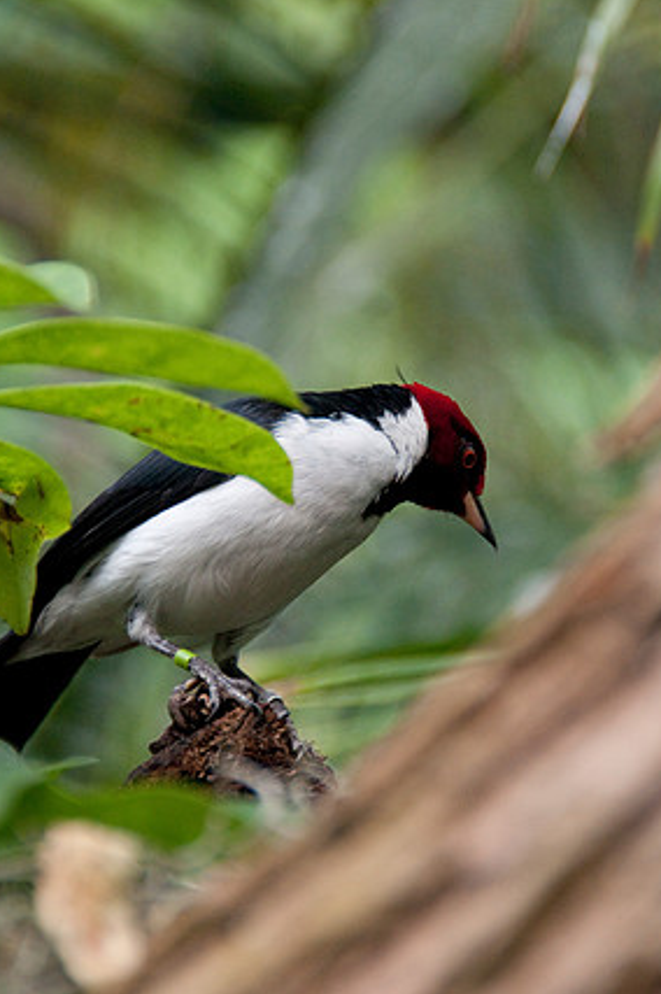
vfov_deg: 6.5
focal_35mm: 316
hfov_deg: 4.3
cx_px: 336
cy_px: 475
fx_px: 8717
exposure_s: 1/1000
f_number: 6.3
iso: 1100
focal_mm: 200
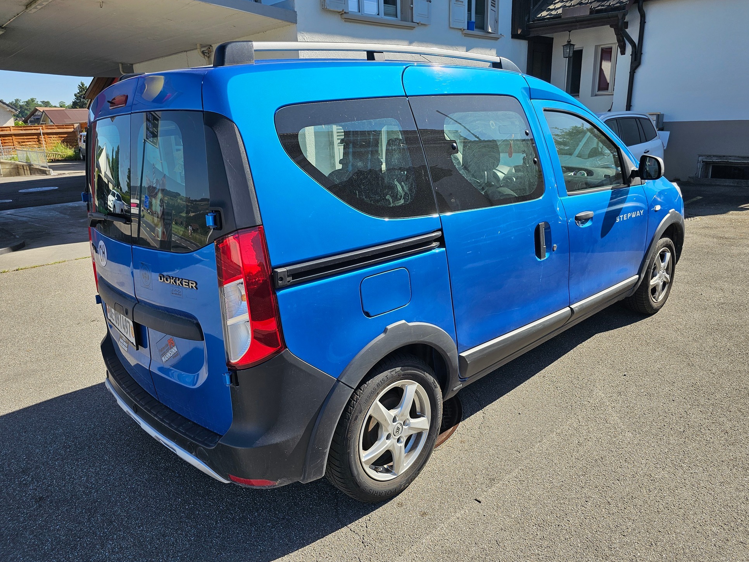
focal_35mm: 24
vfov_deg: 56.8
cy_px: 284
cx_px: 385
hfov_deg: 71.6
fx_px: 519
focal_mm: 6.3
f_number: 1.7
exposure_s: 1/395
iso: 10
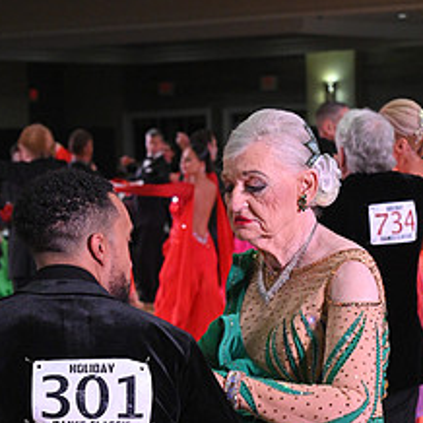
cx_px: 129
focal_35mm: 158
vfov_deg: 10.9
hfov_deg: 11.0
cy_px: 516
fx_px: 2184
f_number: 5
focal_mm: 70
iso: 2500
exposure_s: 1/320
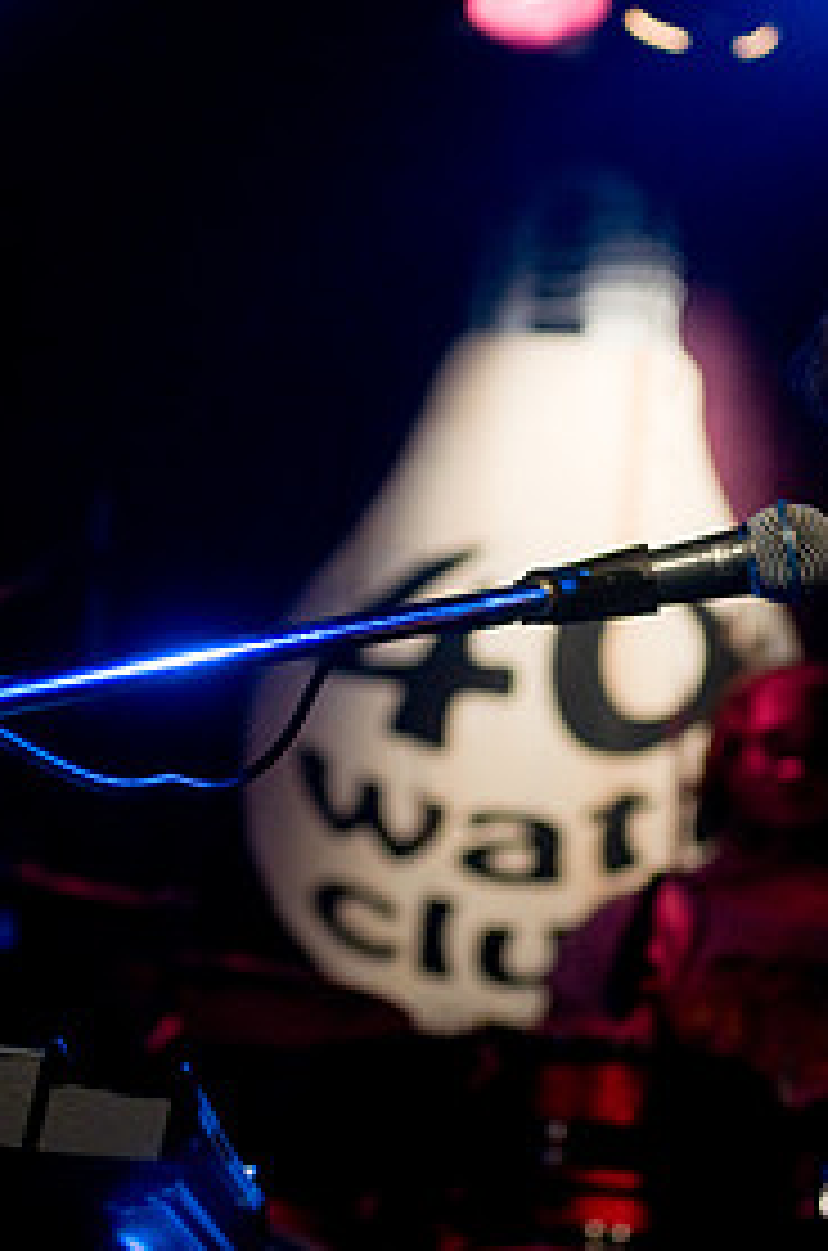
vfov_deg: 14.6
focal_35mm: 141
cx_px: 623
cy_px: 544
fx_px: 4889
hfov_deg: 9.7
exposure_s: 1/50
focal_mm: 58
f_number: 2.8
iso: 800
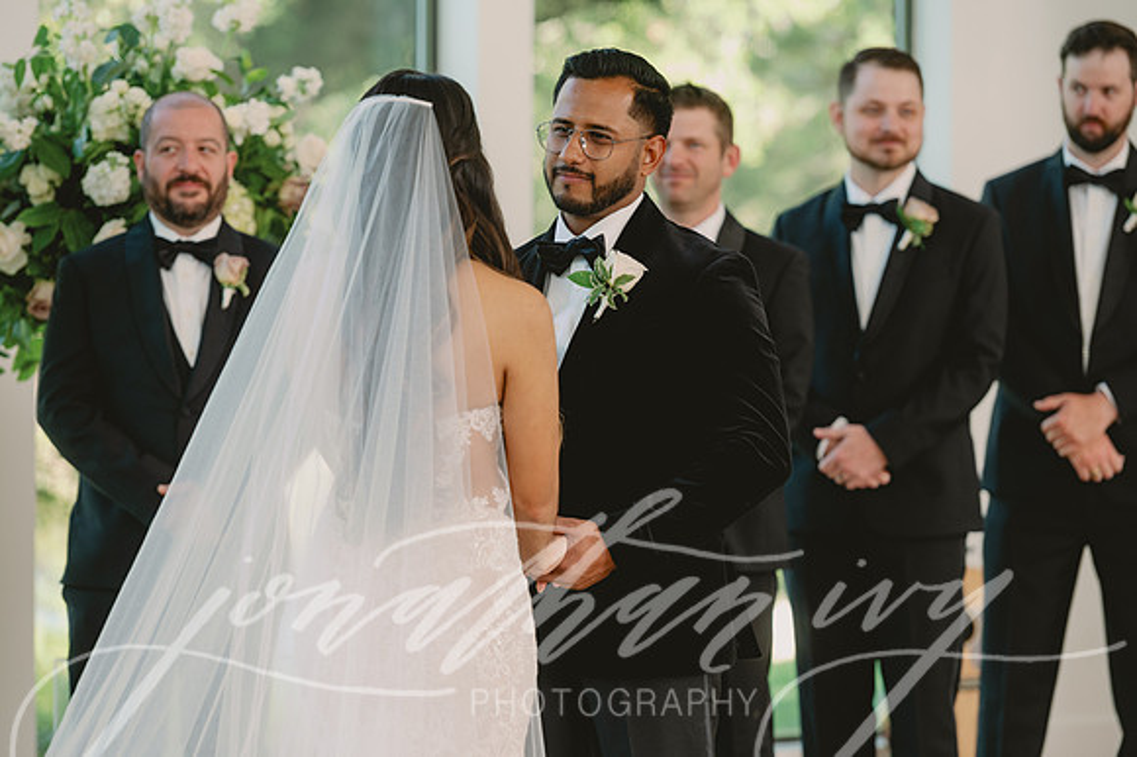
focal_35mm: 170
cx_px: 568
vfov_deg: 8.1
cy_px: 378
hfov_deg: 12.1
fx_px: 5366
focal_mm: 170
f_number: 2.8
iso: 640
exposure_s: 1/200
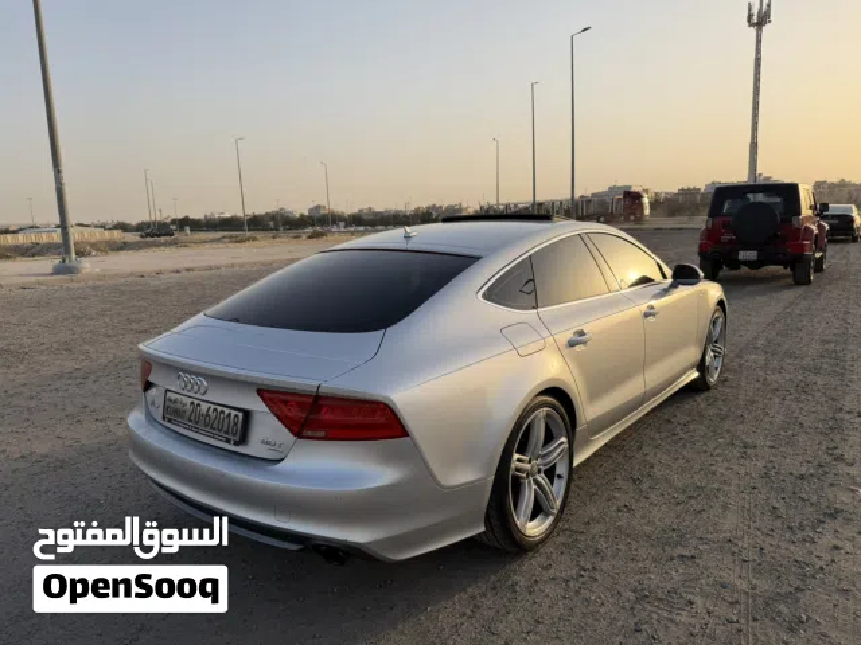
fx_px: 597
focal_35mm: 24
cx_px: 430
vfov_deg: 56.8
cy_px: 322
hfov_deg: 71.6
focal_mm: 6.76
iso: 80
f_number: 1.78
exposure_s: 1/2525
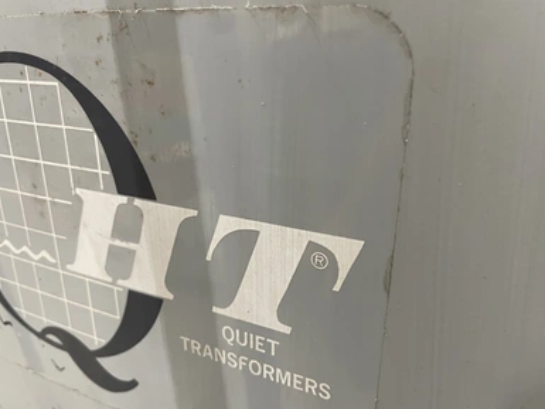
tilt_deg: -22.8
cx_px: 272
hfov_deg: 65.3
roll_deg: +4.8
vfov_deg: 51.4
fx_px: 425
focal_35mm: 27
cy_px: 211
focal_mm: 4.2
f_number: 1.6
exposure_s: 1/60
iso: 500
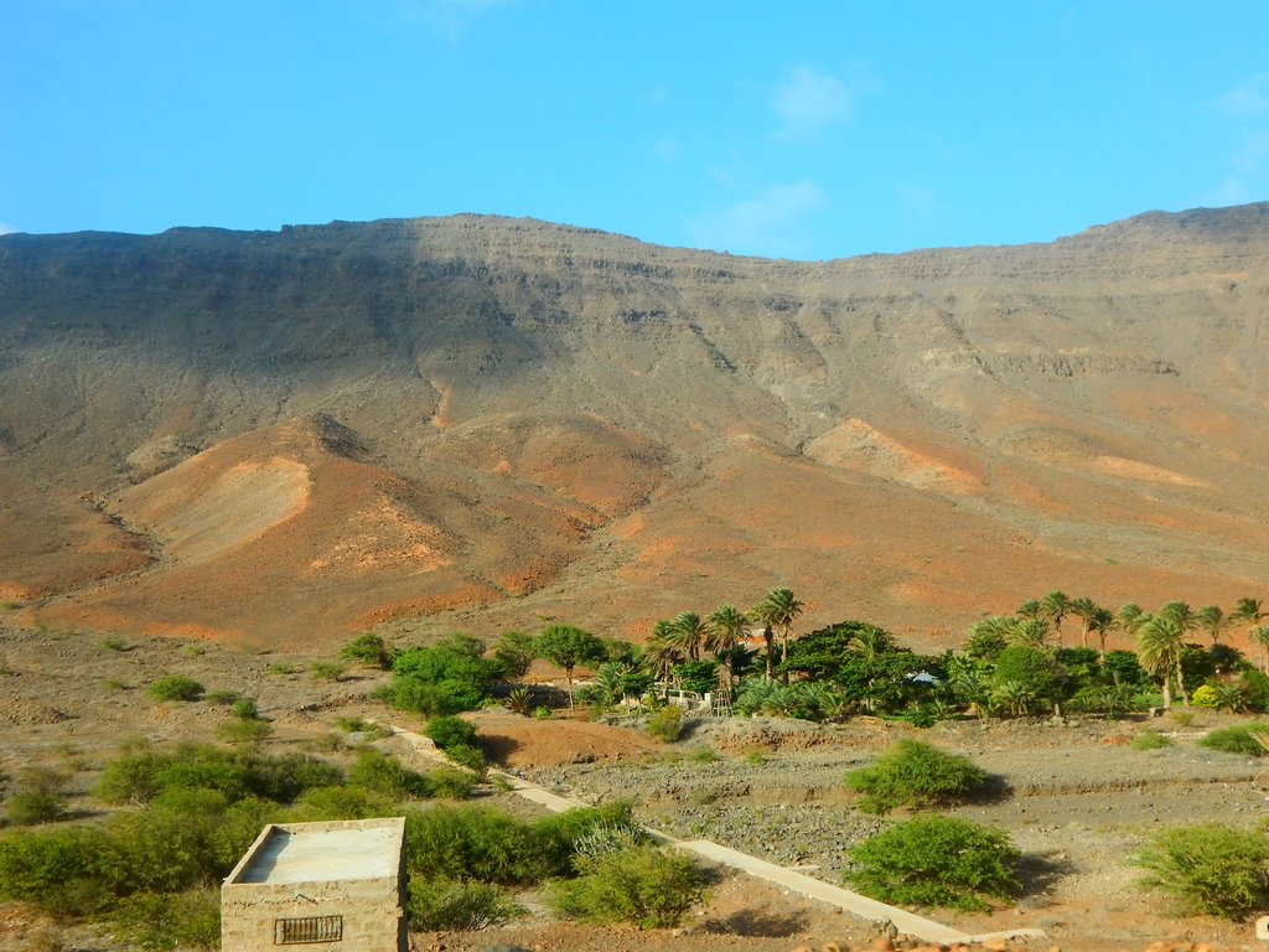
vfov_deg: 37.7
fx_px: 1393
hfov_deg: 49.0
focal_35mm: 38
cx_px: 634
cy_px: 476
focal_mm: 6.8
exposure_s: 1/640
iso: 125
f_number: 3.4
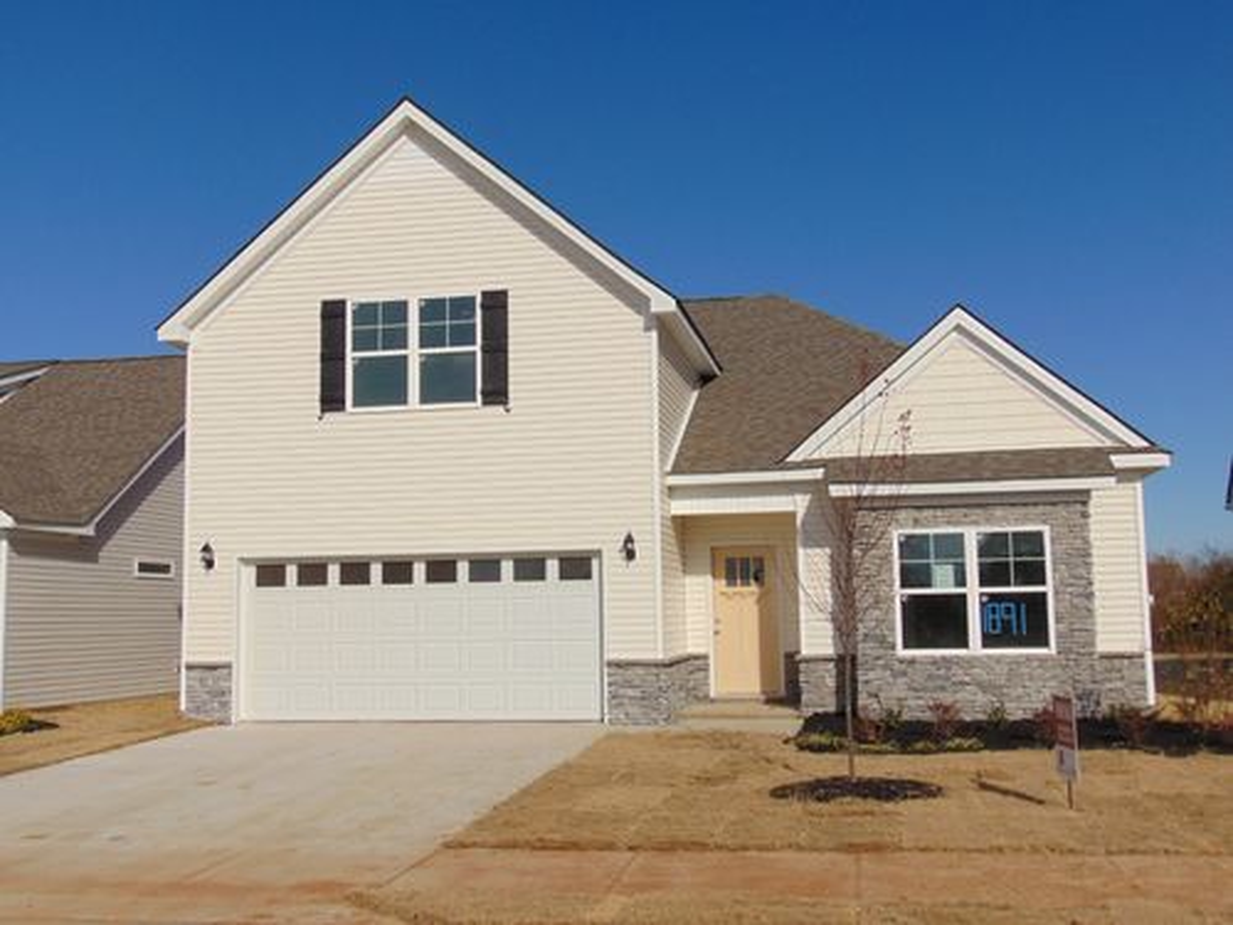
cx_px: 616
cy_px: 462
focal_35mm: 39
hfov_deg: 47.9
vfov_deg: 36.8
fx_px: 1389
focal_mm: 6.9
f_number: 8.5
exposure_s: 1/500
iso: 80
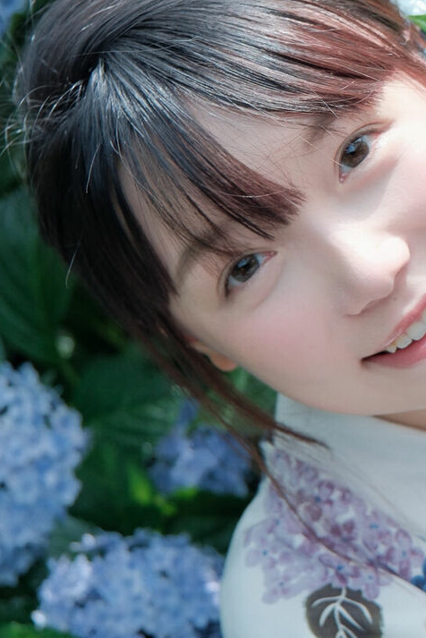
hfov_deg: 11.6
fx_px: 2075
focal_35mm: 117
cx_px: 457
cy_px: 305
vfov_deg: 17.5
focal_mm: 35
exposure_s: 1/1250
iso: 800
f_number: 2.8
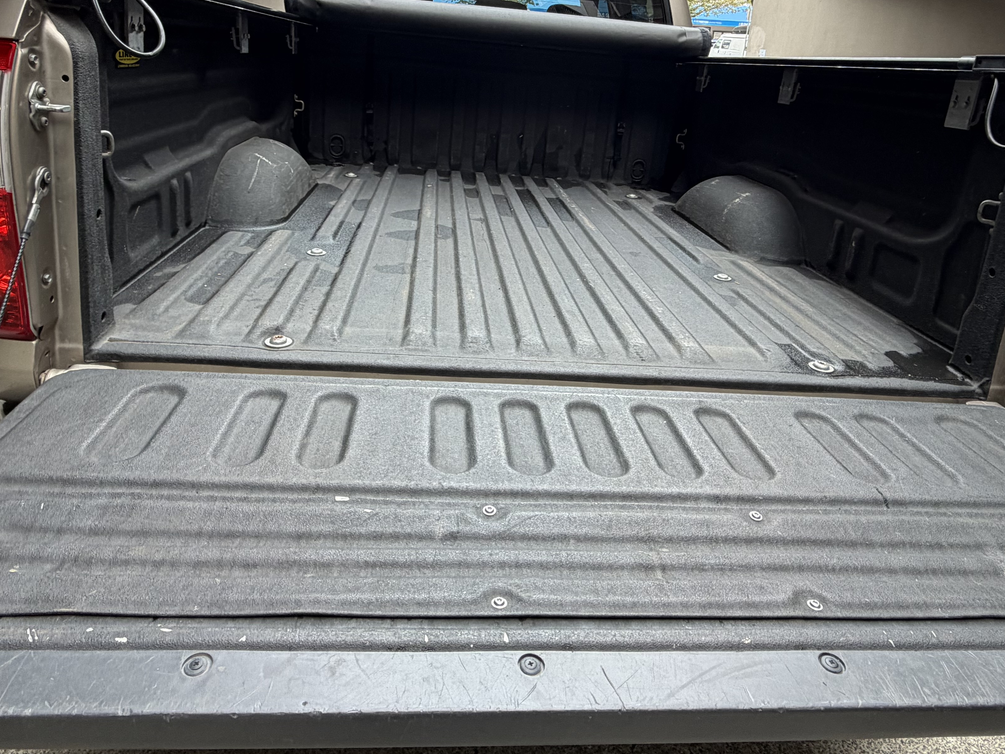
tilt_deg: -16.1
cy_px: 234
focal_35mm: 25
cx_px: 514
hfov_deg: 69.4
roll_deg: -3.5
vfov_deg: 53.5
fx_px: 726
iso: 64
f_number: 2.2
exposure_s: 1/121
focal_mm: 2.22
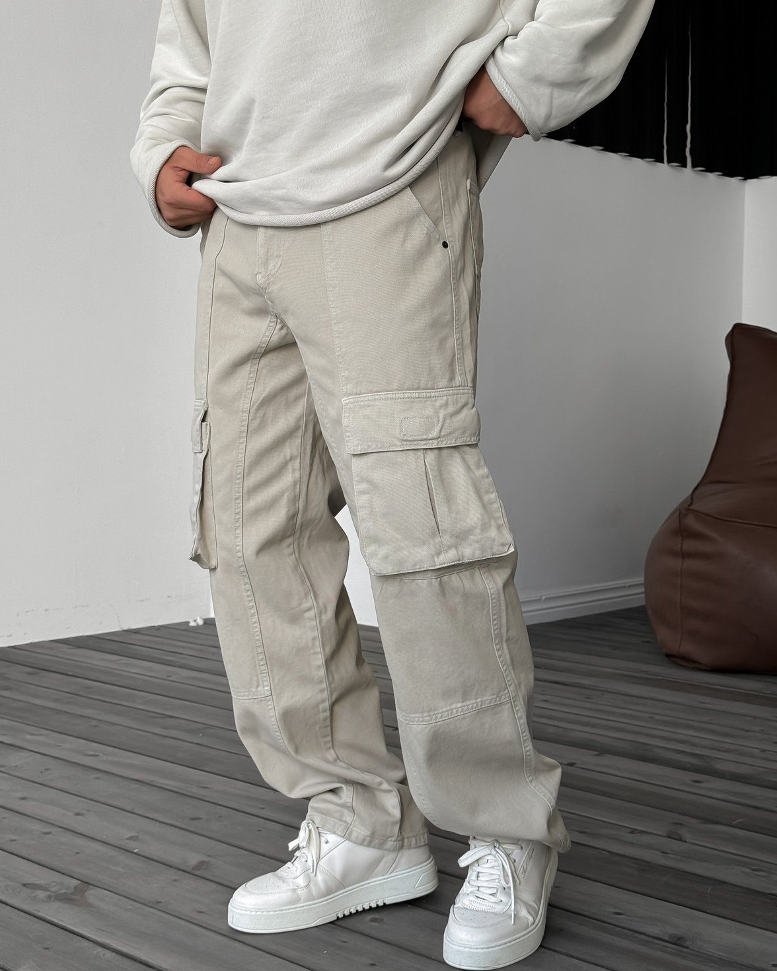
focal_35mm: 51
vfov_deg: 36.7
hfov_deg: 29.7
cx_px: 394
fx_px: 1466
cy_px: 481
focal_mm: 6.86
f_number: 1.8
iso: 64
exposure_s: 1/140
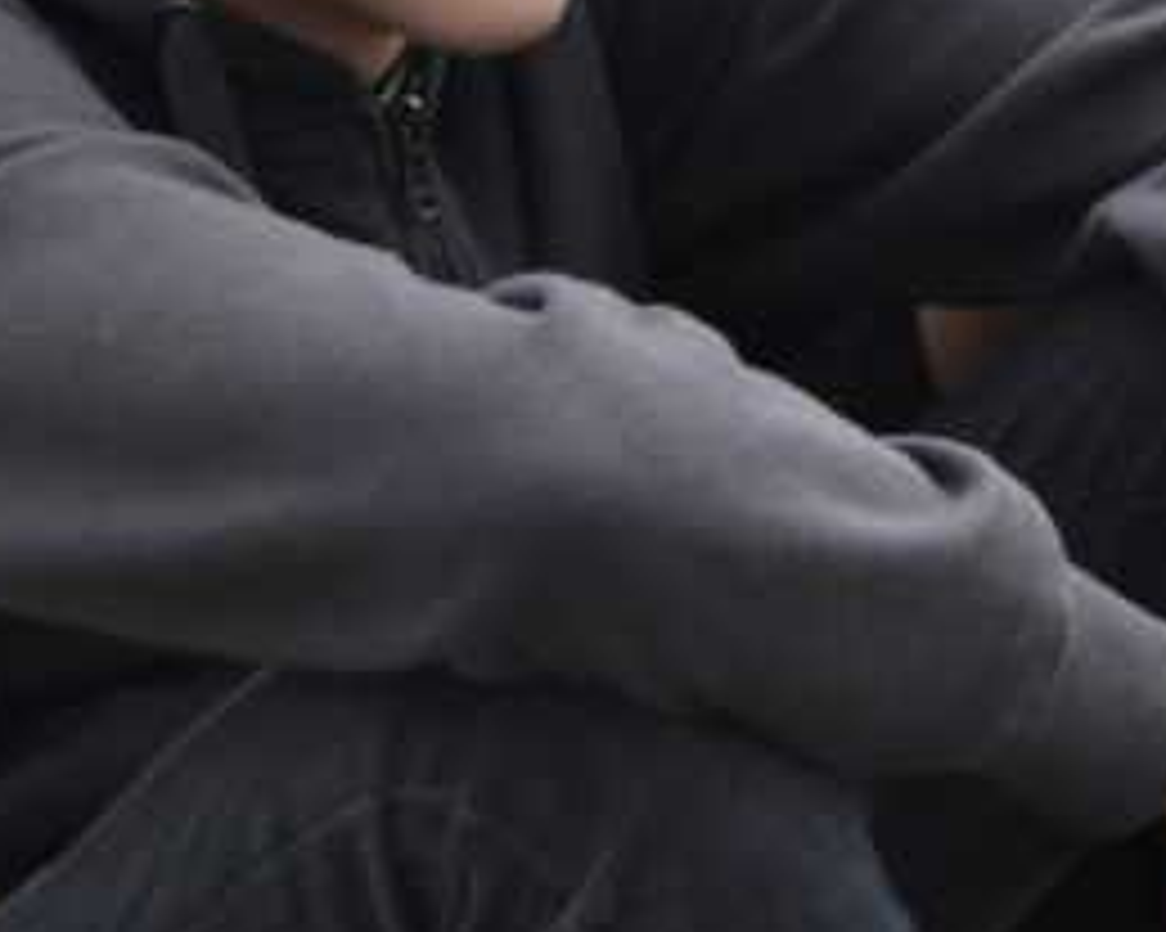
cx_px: 1666
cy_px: -313
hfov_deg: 10.5
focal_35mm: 178
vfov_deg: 8.5
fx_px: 6140
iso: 100
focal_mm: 32
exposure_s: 1/160
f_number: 6.3
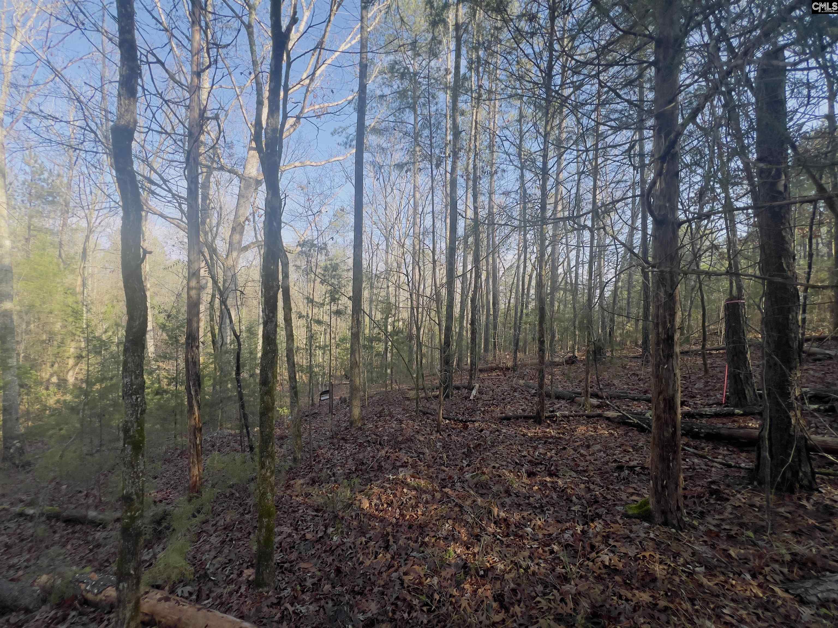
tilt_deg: +0.6
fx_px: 315
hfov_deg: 106.2
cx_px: 419
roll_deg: -0.1
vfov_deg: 89.9
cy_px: 314
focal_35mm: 13
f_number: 1.8
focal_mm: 1.57
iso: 32
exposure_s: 1/513
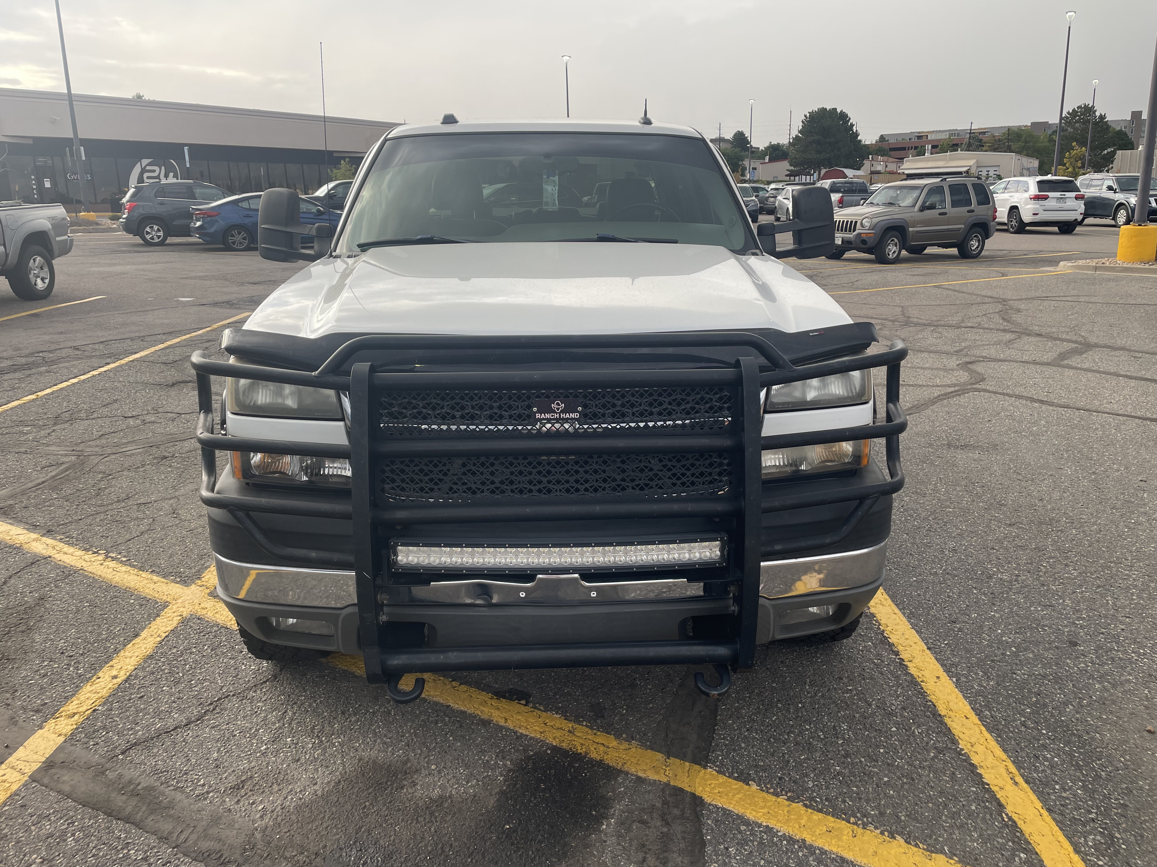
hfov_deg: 67.3
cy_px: 434
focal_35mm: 26
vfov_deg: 53.1
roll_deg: +1.5
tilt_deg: -13.4
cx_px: 578
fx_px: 869
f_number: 1.6
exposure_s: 1/235
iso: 32
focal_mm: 4.2
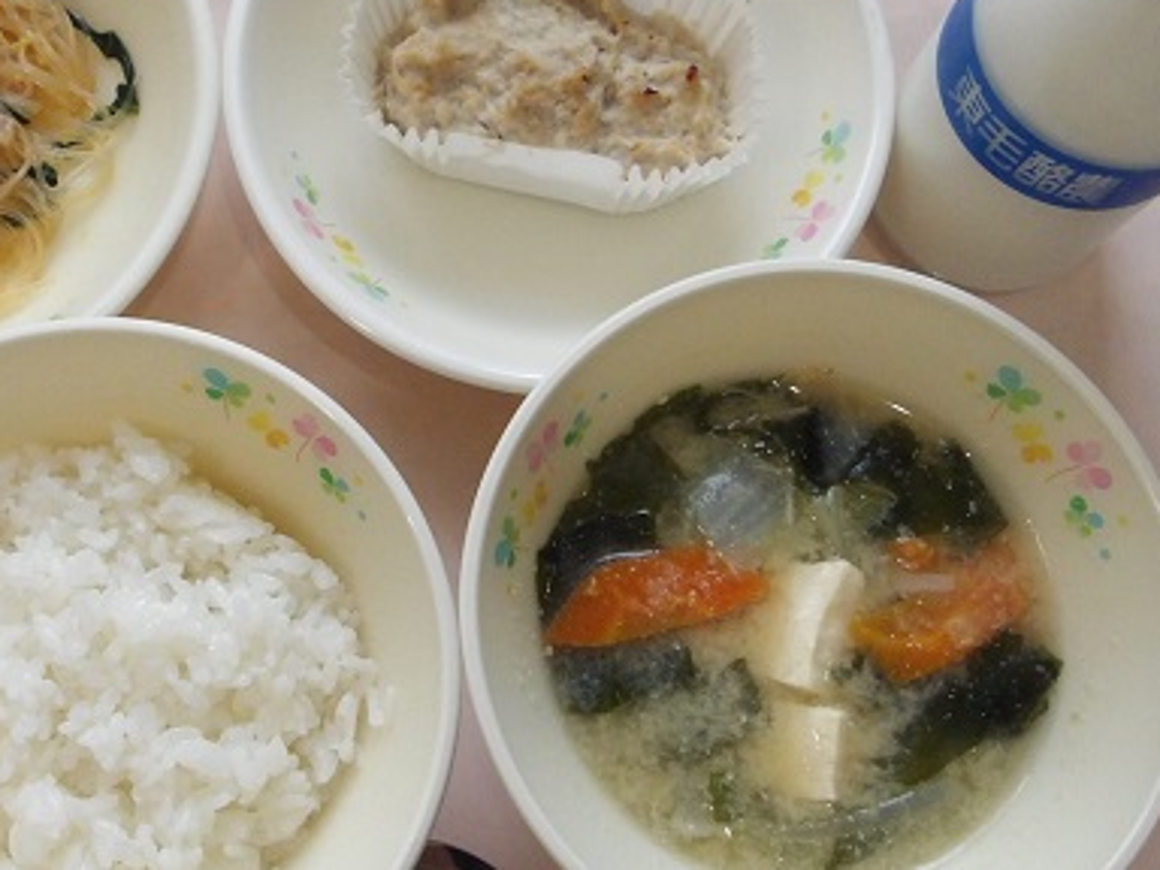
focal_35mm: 45
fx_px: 1508
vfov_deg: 32.2
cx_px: 432
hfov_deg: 41.8
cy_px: 438
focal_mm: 4.9
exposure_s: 1/60
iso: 644
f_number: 10.4
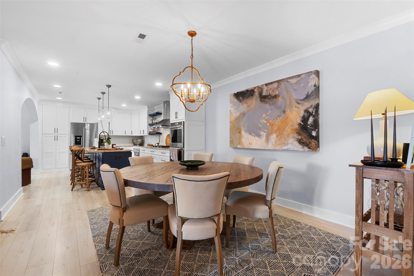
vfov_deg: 72.0
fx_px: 190
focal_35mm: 16
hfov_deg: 95.0
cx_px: 207
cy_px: 138
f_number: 11
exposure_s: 1/1.25
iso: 250
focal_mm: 11
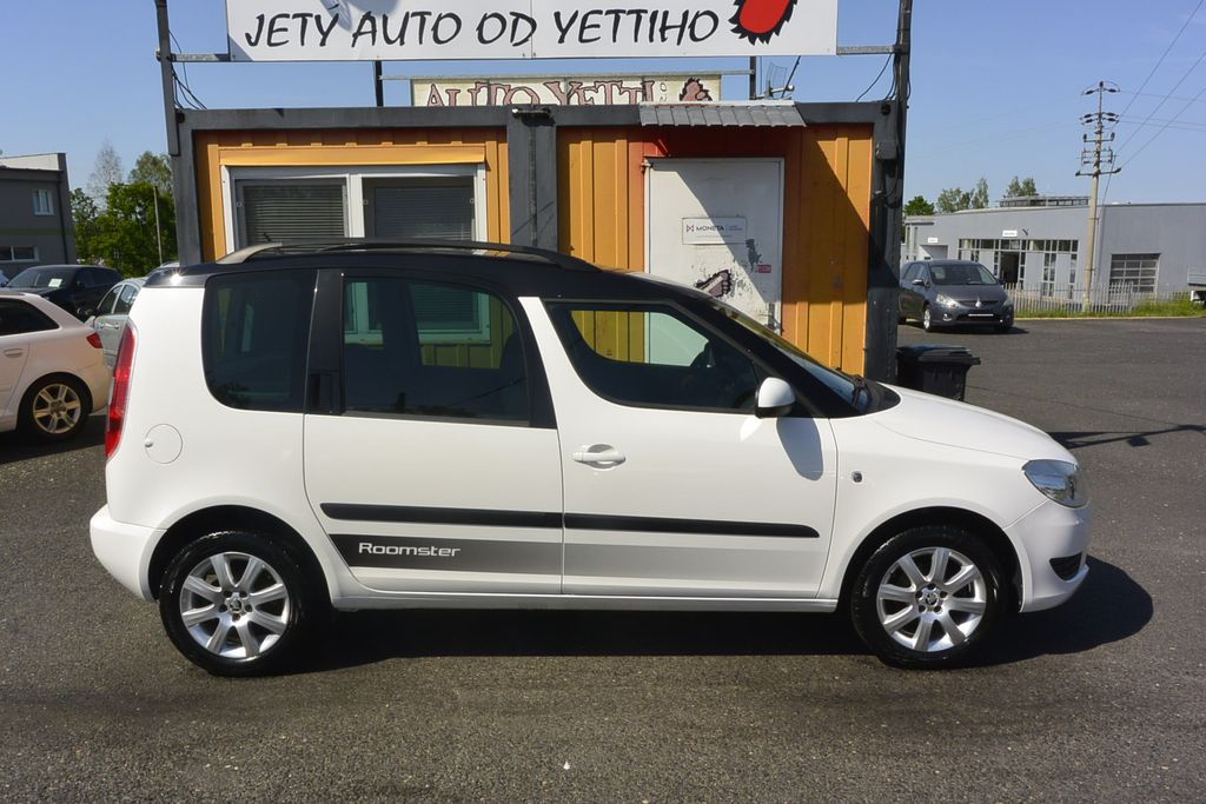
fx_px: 905
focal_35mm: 27
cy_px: 402
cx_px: 603
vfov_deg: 47.9
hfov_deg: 67.4
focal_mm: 10
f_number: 13
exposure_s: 1/250
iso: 160
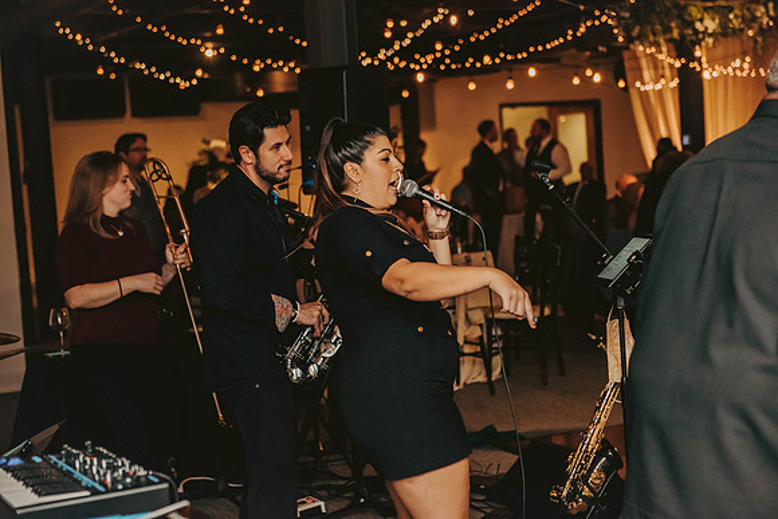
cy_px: 260
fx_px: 1513
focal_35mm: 70
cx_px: 389
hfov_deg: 28.8
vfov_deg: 19.5
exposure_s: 1/200
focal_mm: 70
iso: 2000
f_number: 3.2
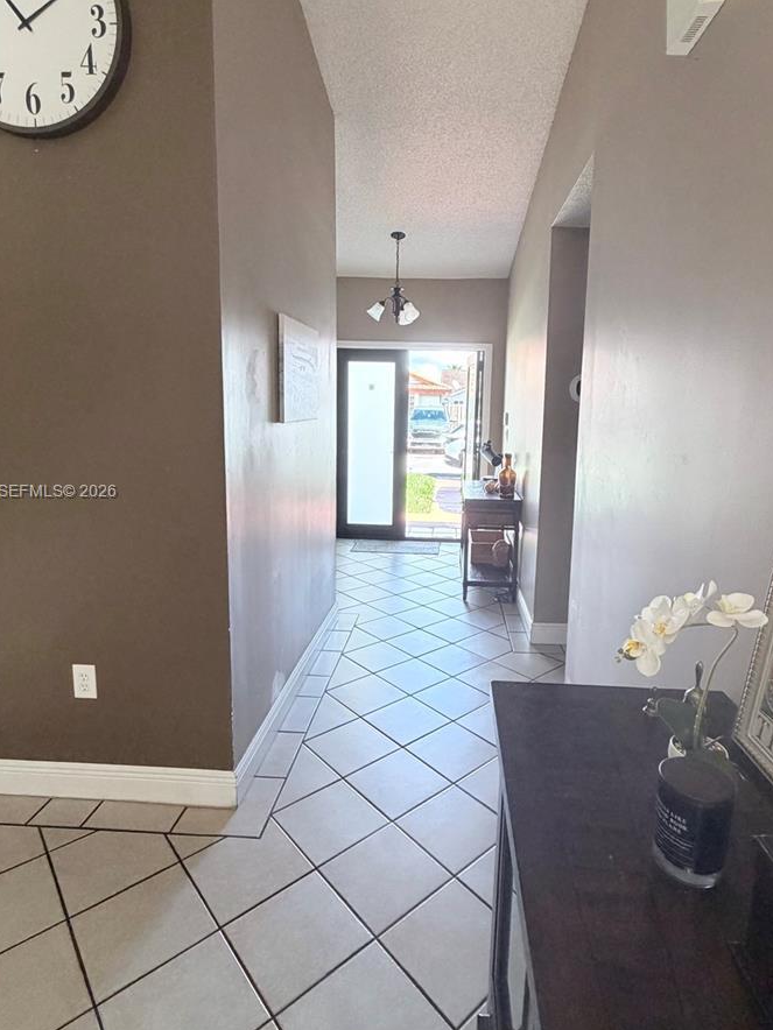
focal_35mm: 19
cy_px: 493
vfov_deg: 84.6
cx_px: 426
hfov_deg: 68.5
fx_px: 566
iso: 320
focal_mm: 2.22
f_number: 2.2
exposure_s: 1/120
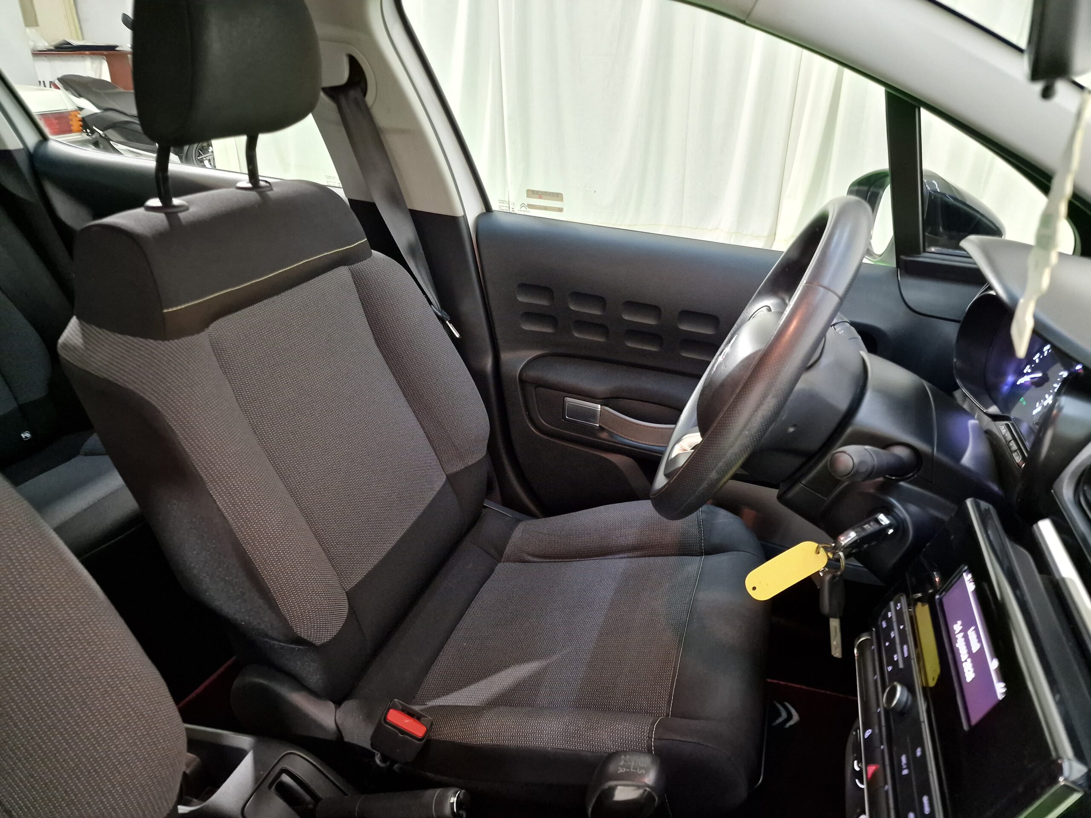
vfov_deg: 58.9
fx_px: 725
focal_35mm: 23
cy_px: 409
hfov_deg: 73.9
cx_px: 546
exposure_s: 1/33
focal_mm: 6.4
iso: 500
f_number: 1.8
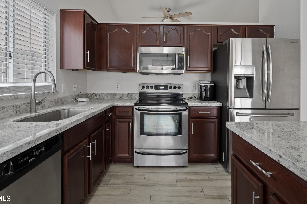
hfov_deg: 84.0
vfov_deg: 61.4
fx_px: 170
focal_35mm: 20
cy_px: 82
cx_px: 160
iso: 500
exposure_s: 1/8
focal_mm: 16
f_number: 8
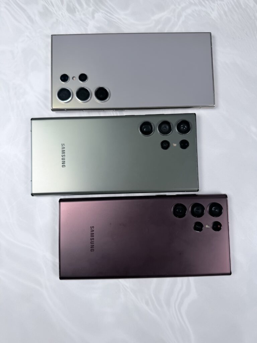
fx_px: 238
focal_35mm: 24
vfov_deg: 71.6
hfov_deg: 56.8
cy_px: 172
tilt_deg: -85.7
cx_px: 128
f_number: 1.78
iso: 80
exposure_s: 1/443
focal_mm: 6.76
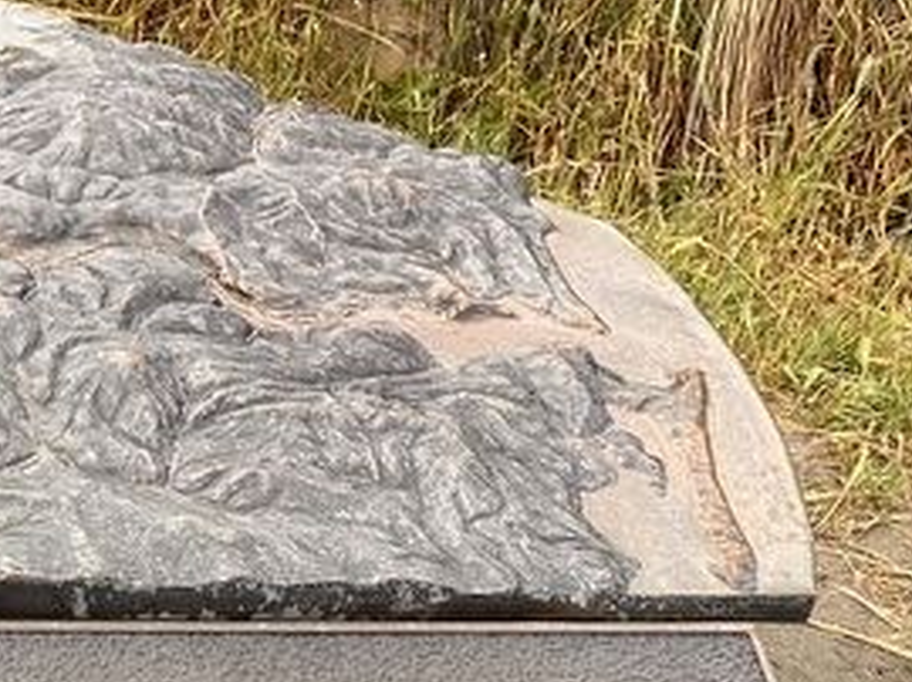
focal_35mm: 83
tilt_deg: -30.9
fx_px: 2185
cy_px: 517
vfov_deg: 17.6
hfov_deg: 21.2
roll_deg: -1.4
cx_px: -301
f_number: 1.8
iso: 25
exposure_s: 1/191
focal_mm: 3.99
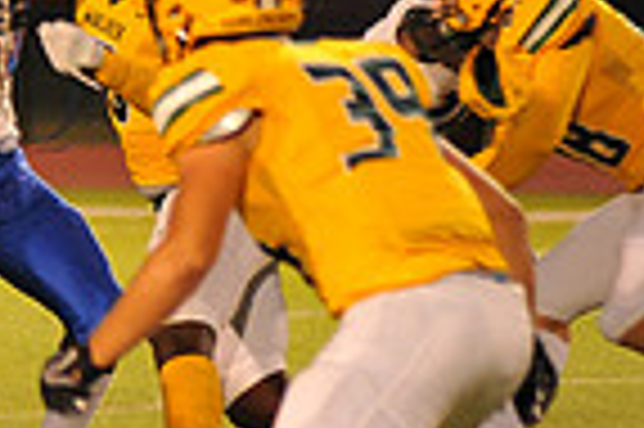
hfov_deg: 3.5
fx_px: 10507
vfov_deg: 2.3
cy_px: 90
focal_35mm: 588
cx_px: -558
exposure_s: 1/250
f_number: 2.8
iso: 2000
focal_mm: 145
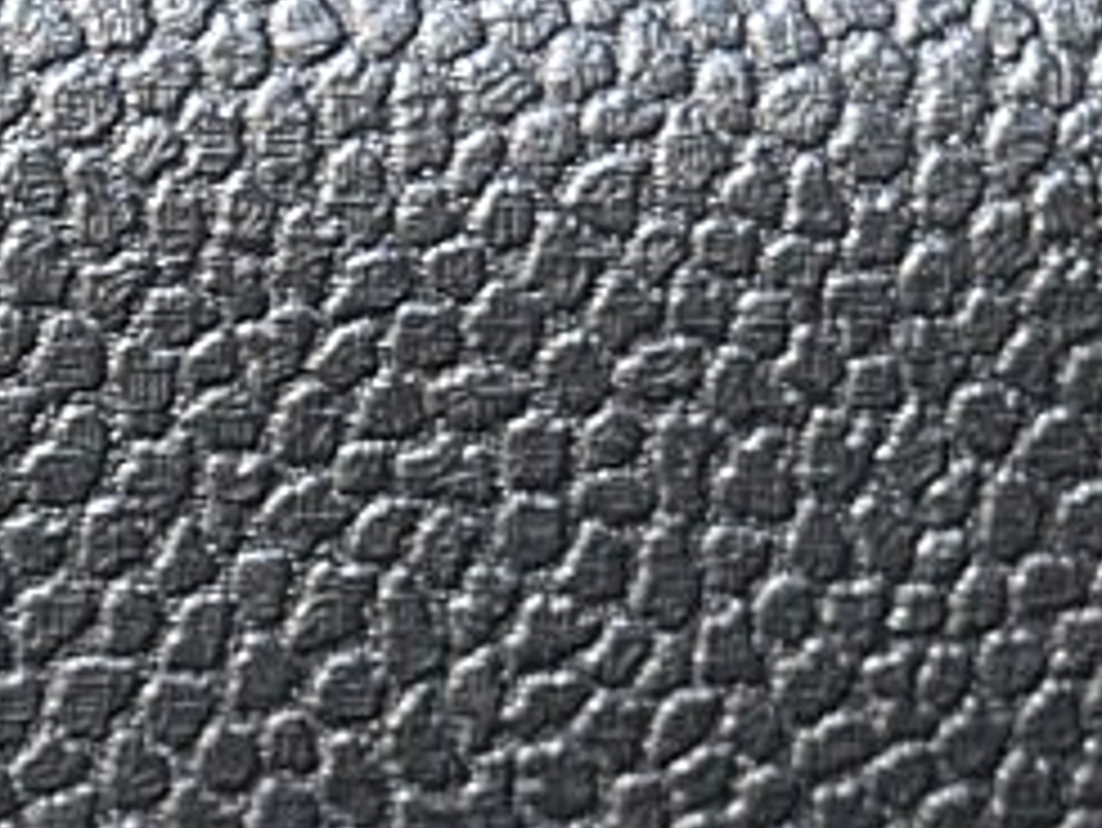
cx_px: -558
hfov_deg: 4.6
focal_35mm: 430
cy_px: 1408
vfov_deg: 3.4
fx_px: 13702
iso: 800
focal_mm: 45
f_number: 5
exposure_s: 1/25
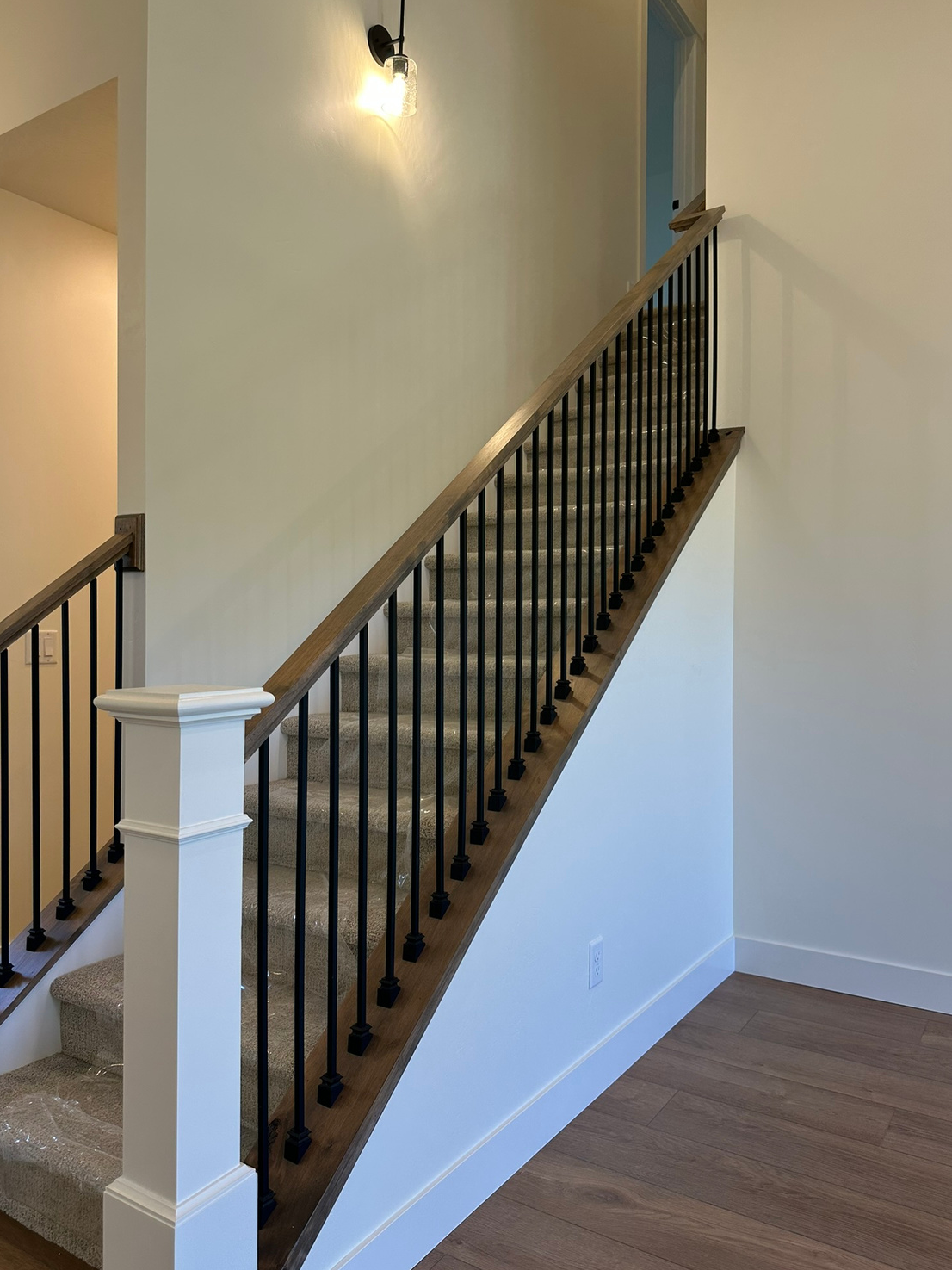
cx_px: 473
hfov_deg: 54.9
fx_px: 917
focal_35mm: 25
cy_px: 630
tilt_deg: +0.3
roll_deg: -1.6
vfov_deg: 69.4
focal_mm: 6.86
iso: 100
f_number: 1.78
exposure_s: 1/120
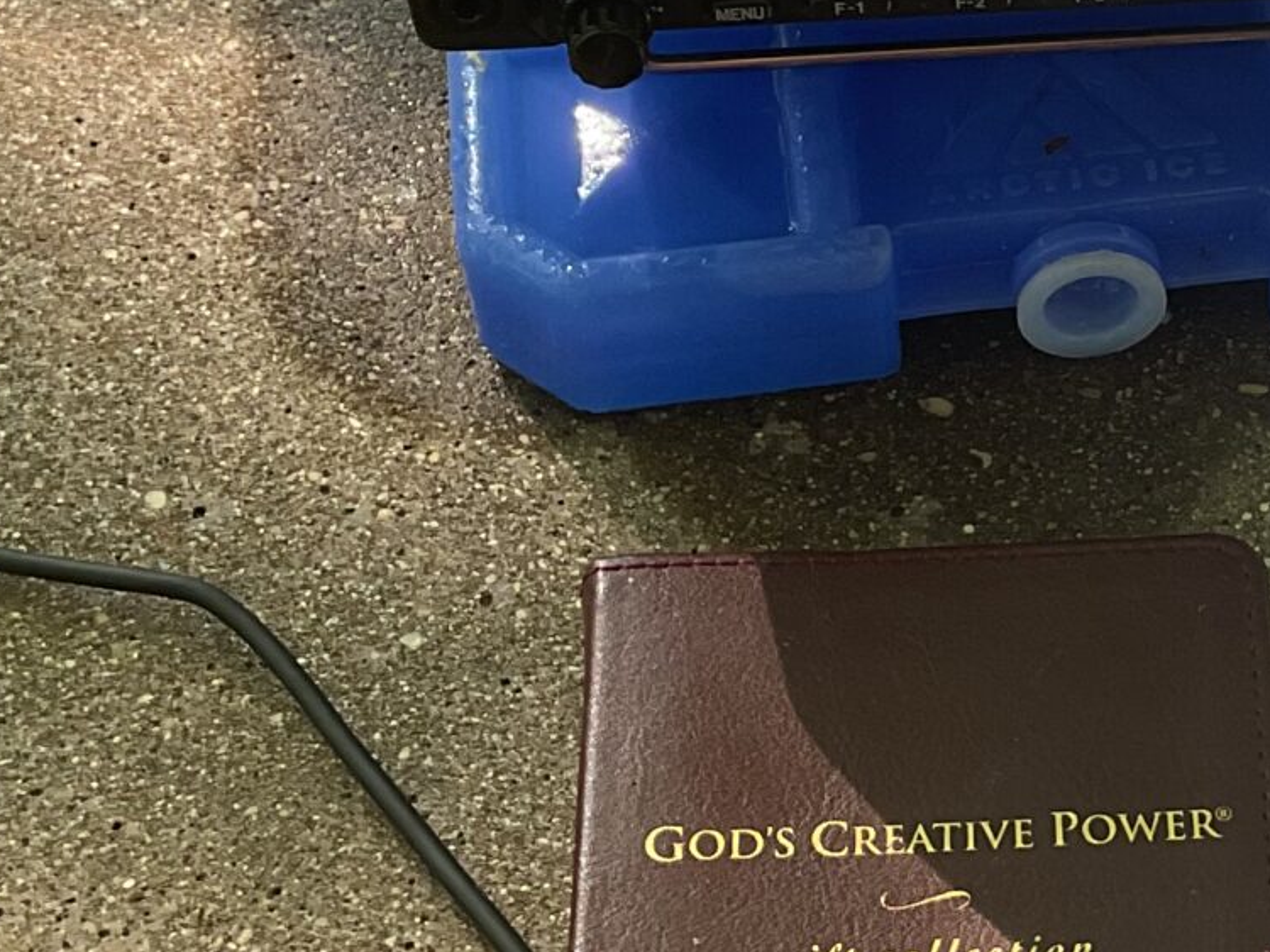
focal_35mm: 99
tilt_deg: -50.2
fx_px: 3631
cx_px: 1278
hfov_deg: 19.3
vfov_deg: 14.9
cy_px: 224
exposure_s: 1/135
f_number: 1.8
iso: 16
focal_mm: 3
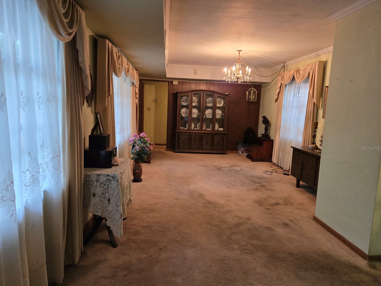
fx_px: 264
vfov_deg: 56.8
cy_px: 148
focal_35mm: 24
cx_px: 185
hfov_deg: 71.6
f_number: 1.8
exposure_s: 1/120
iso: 640
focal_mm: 5.4
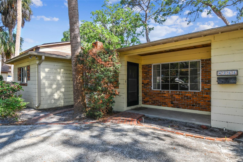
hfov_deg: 86.9
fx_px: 128
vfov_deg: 64.5
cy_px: 81
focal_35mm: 19
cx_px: 122
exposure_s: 1/60
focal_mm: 13
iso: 100
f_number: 7.1
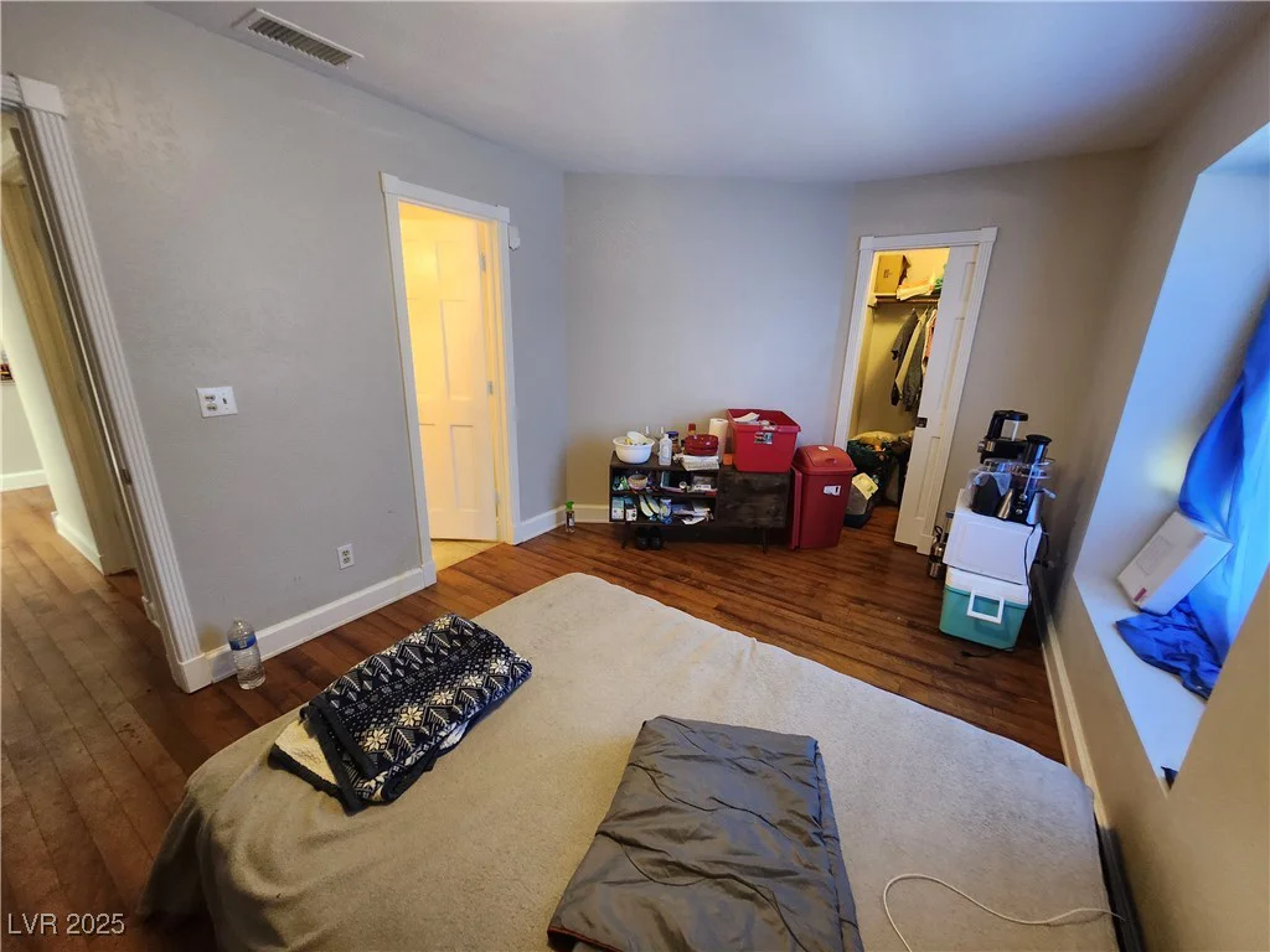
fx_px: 477
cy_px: 476
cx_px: 635
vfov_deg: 89.9
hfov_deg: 106.2
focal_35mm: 13
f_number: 2.2
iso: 320
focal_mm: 1.74
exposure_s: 1/30
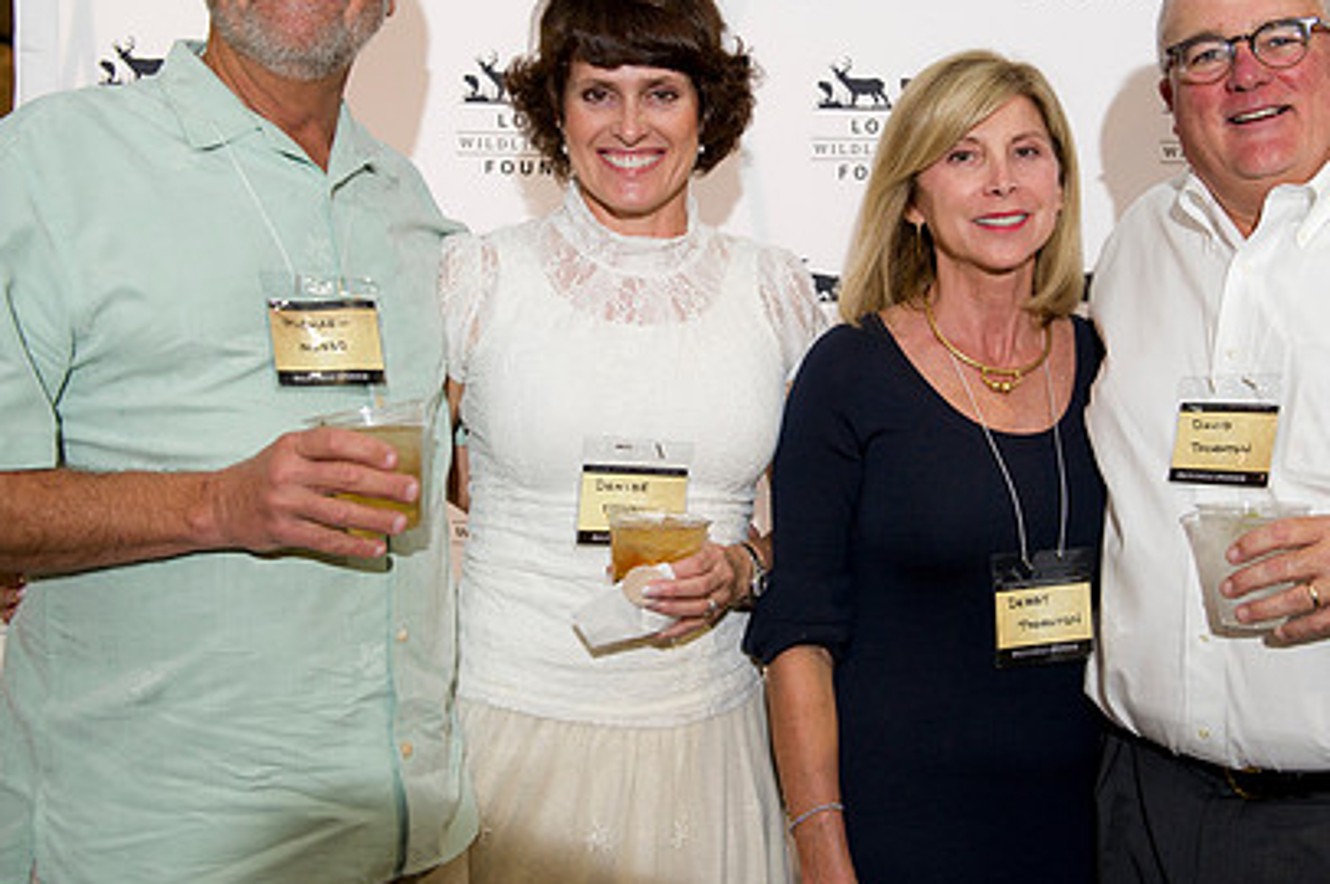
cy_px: 331
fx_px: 1846
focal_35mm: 50
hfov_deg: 39.3
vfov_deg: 26.9
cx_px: 839
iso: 800
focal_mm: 35
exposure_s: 1/125
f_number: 3.5
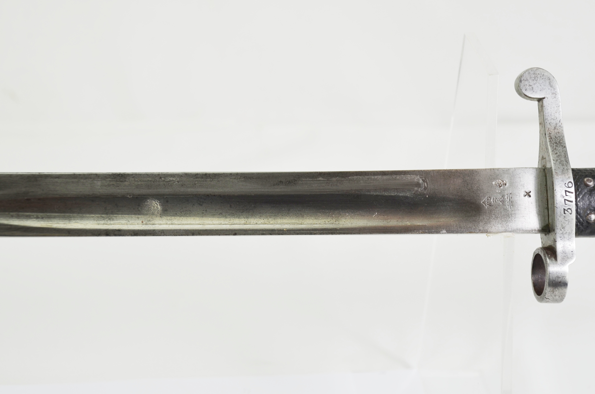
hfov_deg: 25.1
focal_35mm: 81
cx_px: 292
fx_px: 1336
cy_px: 197
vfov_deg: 16.8
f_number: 5.6
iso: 200
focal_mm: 52
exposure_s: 1/125
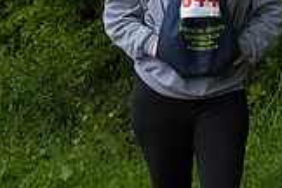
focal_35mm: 376
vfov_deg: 3.7
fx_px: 2945
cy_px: 106
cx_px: -97
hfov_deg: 5.4
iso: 4000
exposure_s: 1/1600
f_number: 7.1
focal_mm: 70
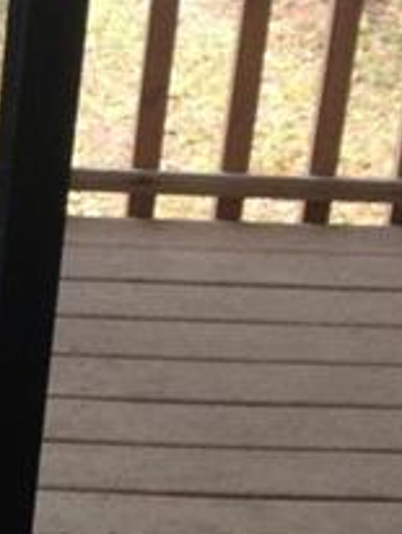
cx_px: -267
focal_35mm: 192
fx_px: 2967
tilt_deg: -26.5
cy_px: 570
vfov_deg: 10.2
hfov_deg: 7.6
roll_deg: -2.3
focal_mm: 4.12
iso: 50
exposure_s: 1/240
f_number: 2.4
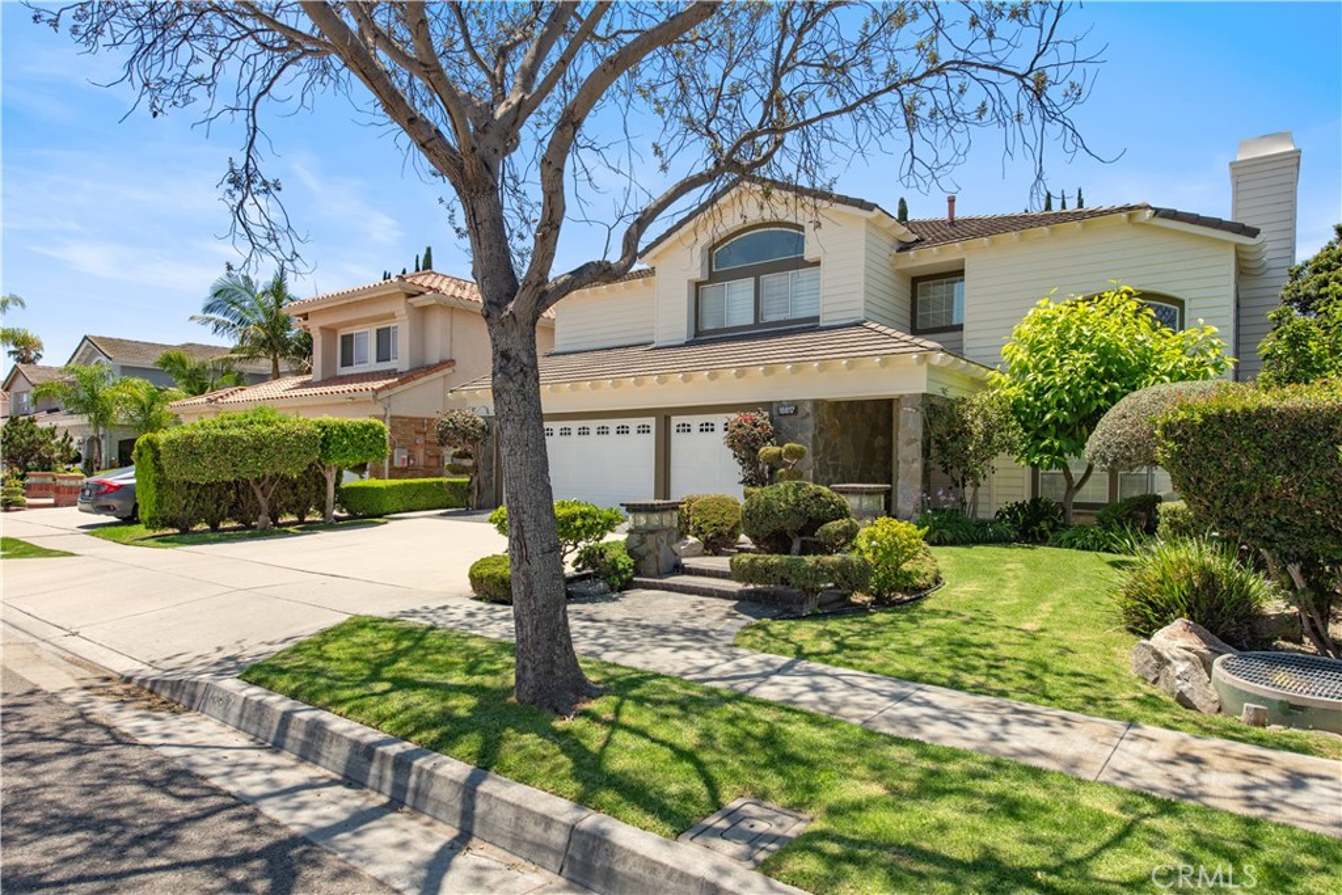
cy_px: 448
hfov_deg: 81.2
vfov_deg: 59.5
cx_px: 671
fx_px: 783
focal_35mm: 21
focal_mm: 21
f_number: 10
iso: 200
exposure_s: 1/400
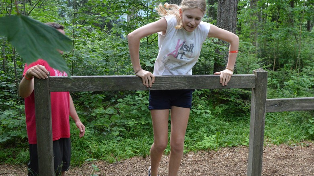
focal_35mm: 37
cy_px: 91
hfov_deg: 53.6
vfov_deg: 32.0
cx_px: 190
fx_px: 308
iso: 1600
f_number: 5
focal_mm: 18
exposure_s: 1/640
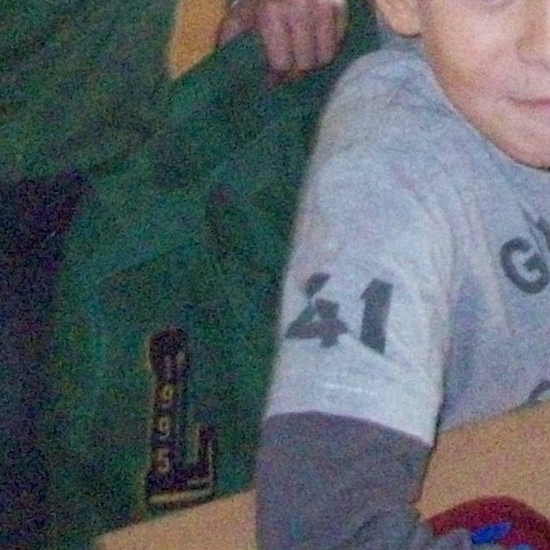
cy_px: -115
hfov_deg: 11.9
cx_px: 896
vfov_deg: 12.4
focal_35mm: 138
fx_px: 2481
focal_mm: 6
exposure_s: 1/128
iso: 800
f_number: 2.7
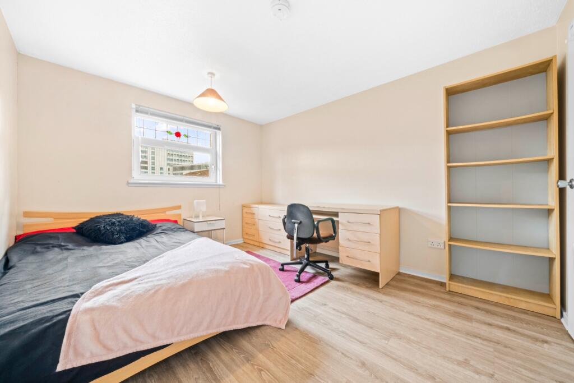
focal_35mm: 13
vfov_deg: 85.4
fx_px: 207
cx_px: 287
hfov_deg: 108.3
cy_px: 192
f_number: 22
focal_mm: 13
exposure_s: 5
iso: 800
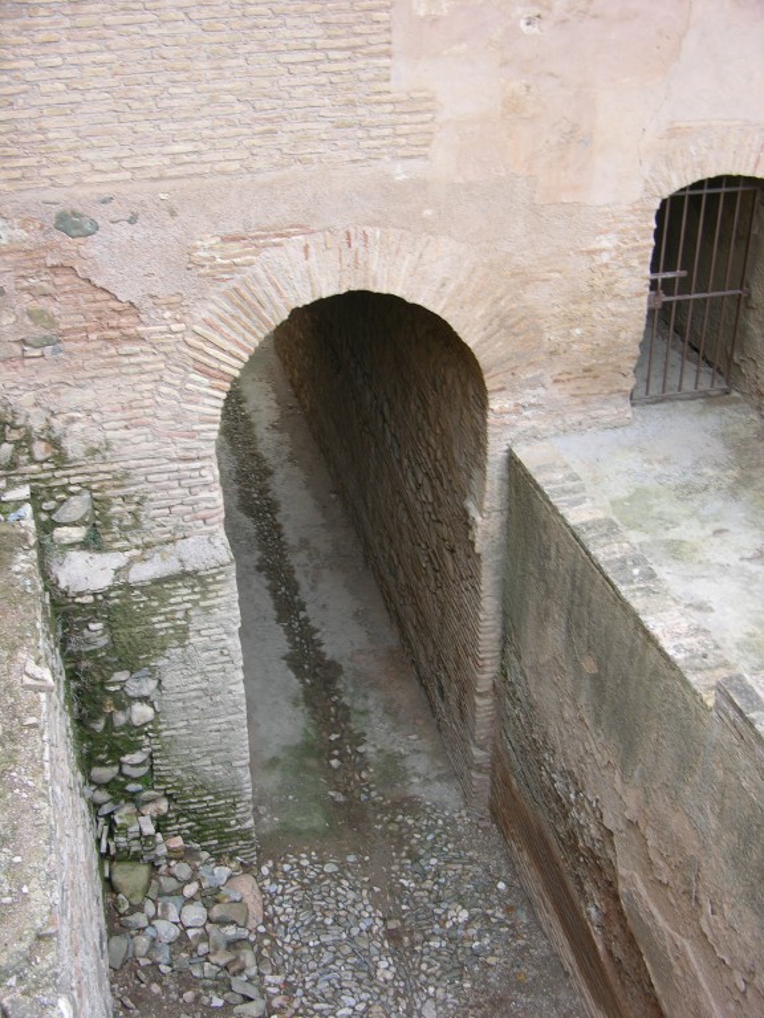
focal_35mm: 46
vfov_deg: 41.2
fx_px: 1354
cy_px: 509
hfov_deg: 31.5
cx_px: 382
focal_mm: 11.6
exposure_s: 1/25.1
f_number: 3
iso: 50
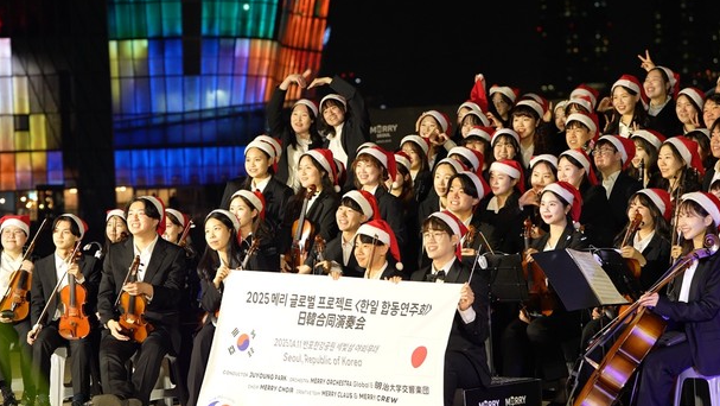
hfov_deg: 48.3
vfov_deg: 28.4
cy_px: 183
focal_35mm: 42
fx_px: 802
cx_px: 376
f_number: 7.1
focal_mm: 38
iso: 4000
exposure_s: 1/125
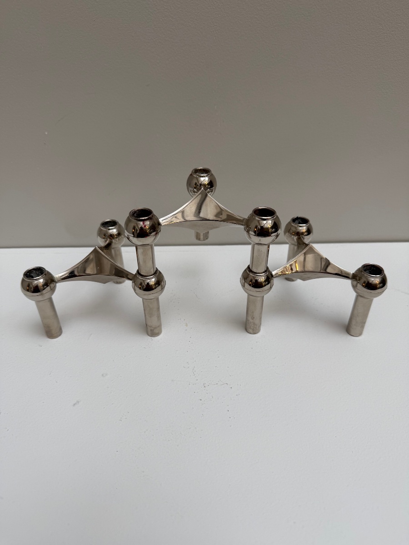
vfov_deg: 71.6
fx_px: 378
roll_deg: +0.8
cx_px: 204
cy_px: 272
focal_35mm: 24
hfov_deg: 56.8
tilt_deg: -36.5
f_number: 1.78
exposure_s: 1/368
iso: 80
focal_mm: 6.76
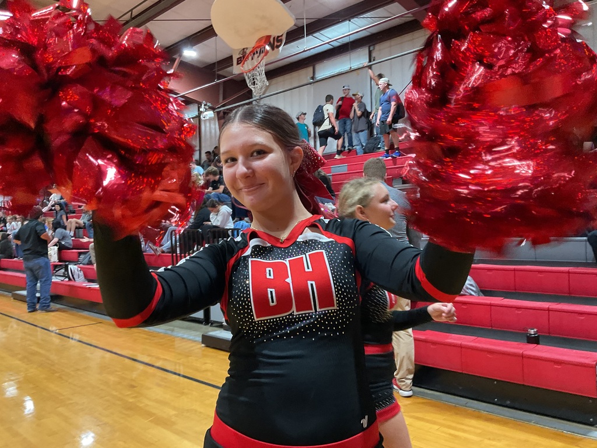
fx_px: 500
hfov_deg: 61.7
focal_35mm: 29
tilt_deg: -1.8
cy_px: 224
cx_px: 298
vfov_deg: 48.2
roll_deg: +0.6
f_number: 1.8
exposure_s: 1/60
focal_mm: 3
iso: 125
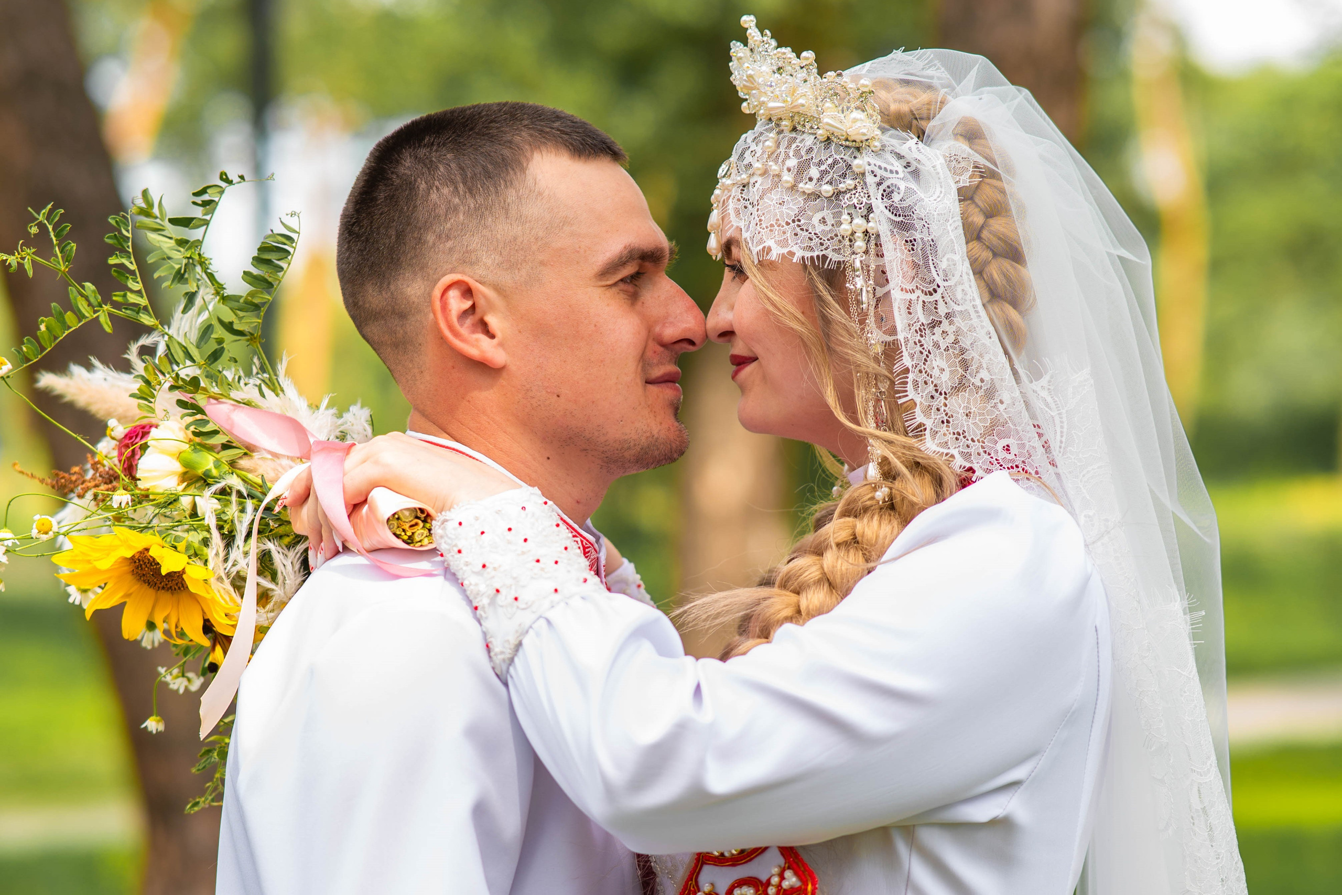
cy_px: 448
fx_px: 3169
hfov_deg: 23.9
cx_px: 671
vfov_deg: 16.1
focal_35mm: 85
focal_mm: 85
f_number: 2.2
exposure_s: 1/400
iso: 100
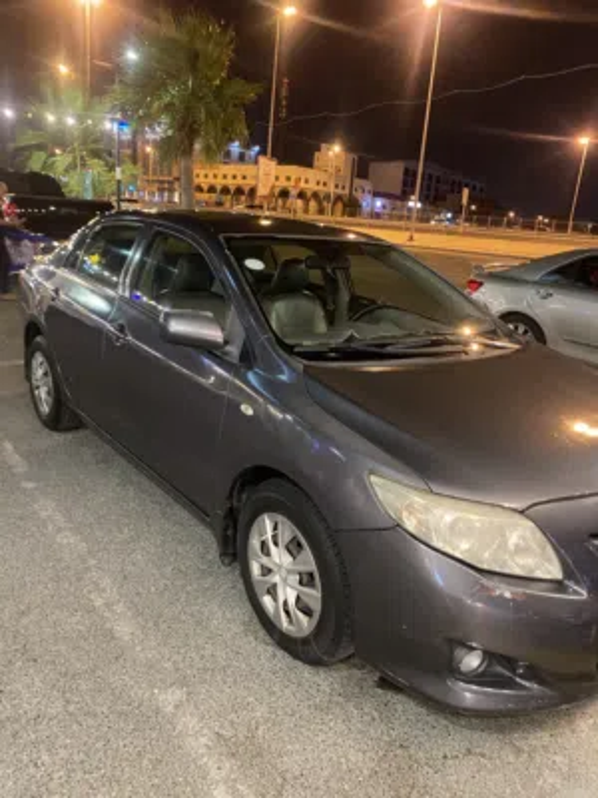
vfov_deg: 67.3
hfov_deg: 53.1
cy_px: 399
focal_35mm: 26
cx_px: 299
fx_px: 599
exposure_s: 1/25
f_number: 1.8
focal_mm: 4.25
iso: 500
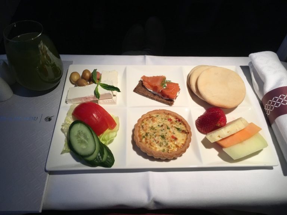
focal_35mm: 29
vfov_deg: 48.2
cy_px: 108
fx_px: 240
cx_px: 144
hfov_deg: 61.7
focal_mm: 4.15
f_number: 2.2
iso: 40
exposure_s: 1/30
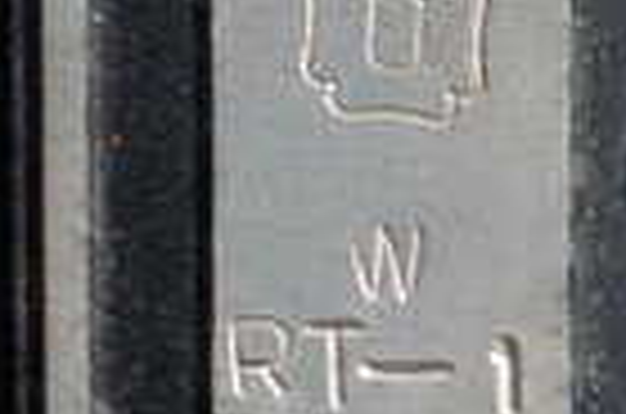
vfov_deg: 9.2
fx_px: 2498
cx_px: 1356
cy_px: 639
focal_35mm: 144
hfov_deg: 12.2
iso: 125
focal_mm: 4.1
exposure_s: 1/1250
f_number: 3.3
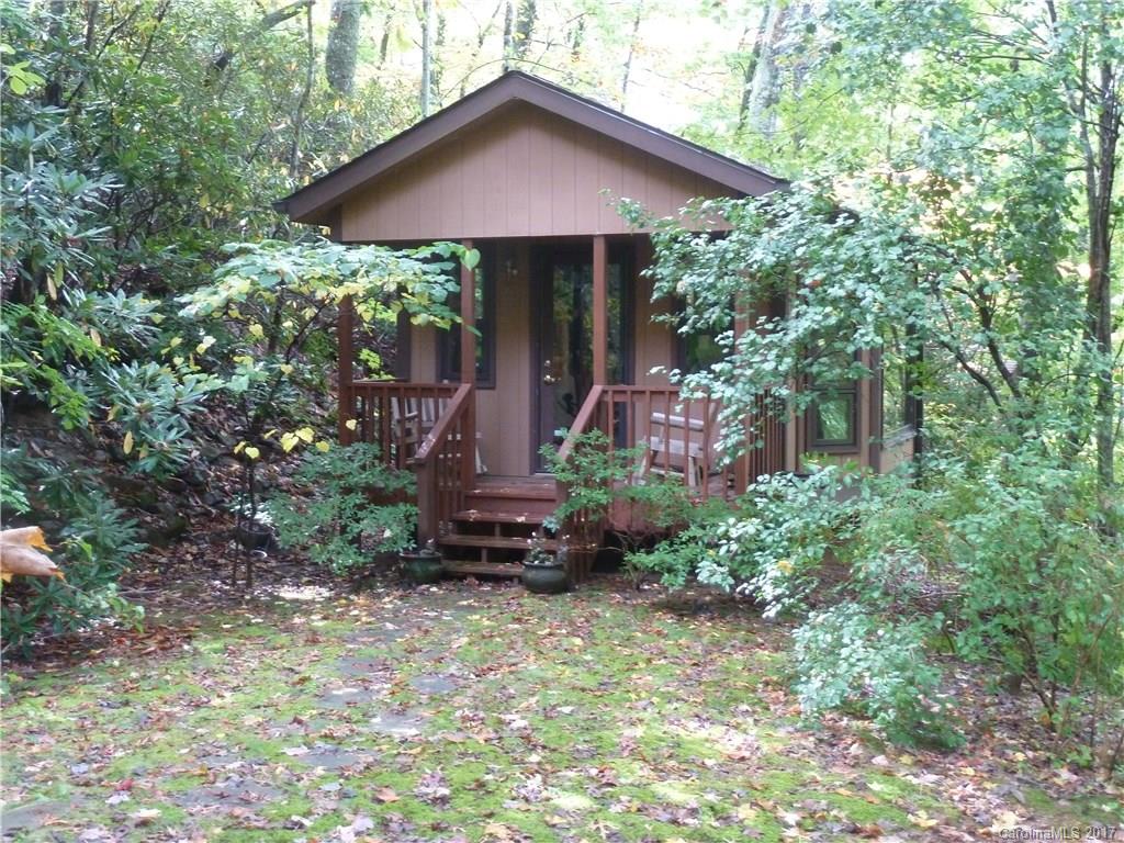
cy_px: 422
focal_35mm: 44
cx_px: 562
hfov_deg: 42.9
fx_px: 1429
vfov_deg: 32.9
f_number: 3.7
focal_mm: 7.3
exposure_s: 1/20
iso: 400
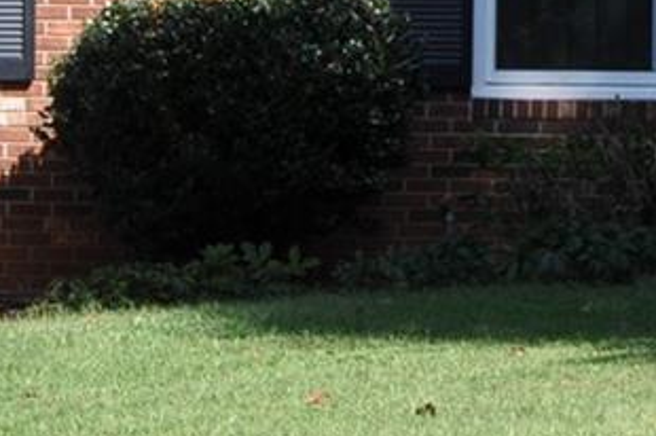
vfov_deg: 3.9
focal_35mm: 347
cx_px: -626
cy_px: 330
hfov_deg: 5.8
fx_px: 6322
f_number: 9
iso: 200
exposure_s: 1/320
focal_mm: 35
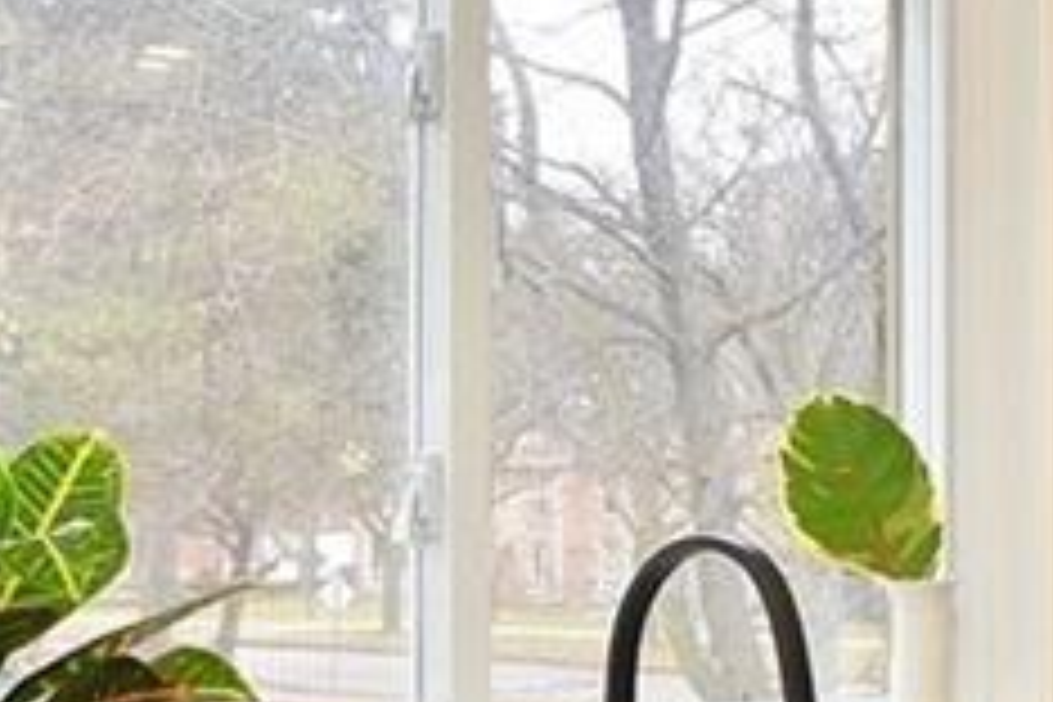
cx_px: 1642
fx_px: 2047
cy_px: 502
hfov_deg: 22.7
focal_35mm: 70
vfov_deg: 19.4
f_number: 6.3
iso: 500
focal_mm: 16
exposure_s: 1/60
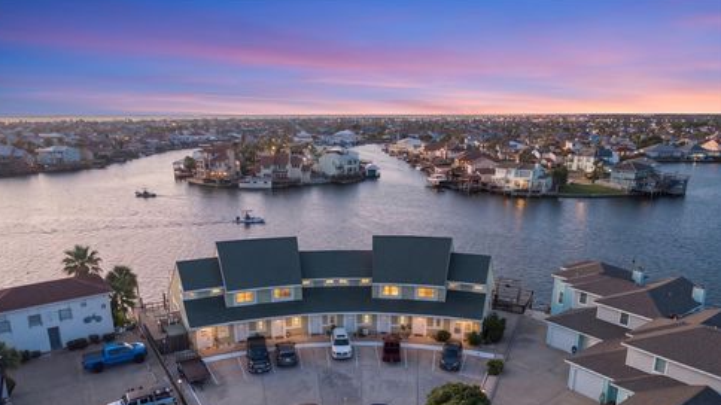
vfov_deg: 42.3
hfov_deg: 69.9
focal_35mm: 27
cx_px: 352
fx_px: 516
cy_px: 272
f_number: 1.8
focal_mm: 8.67
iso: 200
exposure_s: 1/2500
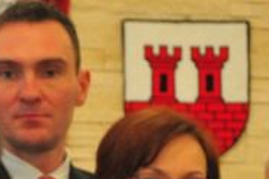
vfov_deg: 6.0
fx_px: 1648
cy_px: 412
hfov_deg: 9.3
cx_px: 244
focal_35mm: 221
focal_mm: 26
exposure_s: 1/15
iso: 800
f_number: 4
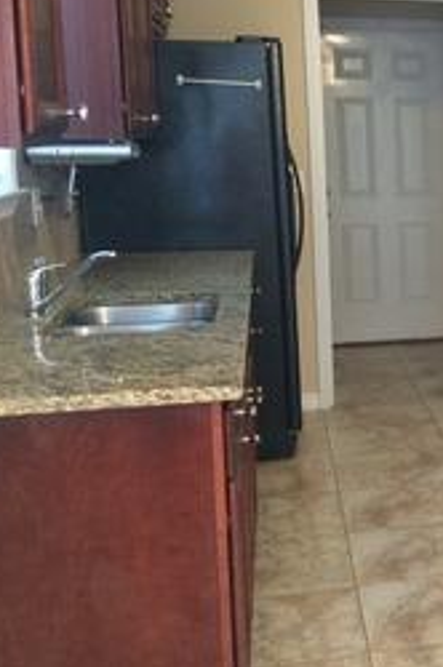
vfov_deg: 31.4
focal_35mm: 64
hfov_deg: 18.7
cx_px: 664
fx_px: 1185
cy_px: 299
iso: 160
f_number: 2.2
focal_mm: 4.12
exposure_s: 1/30
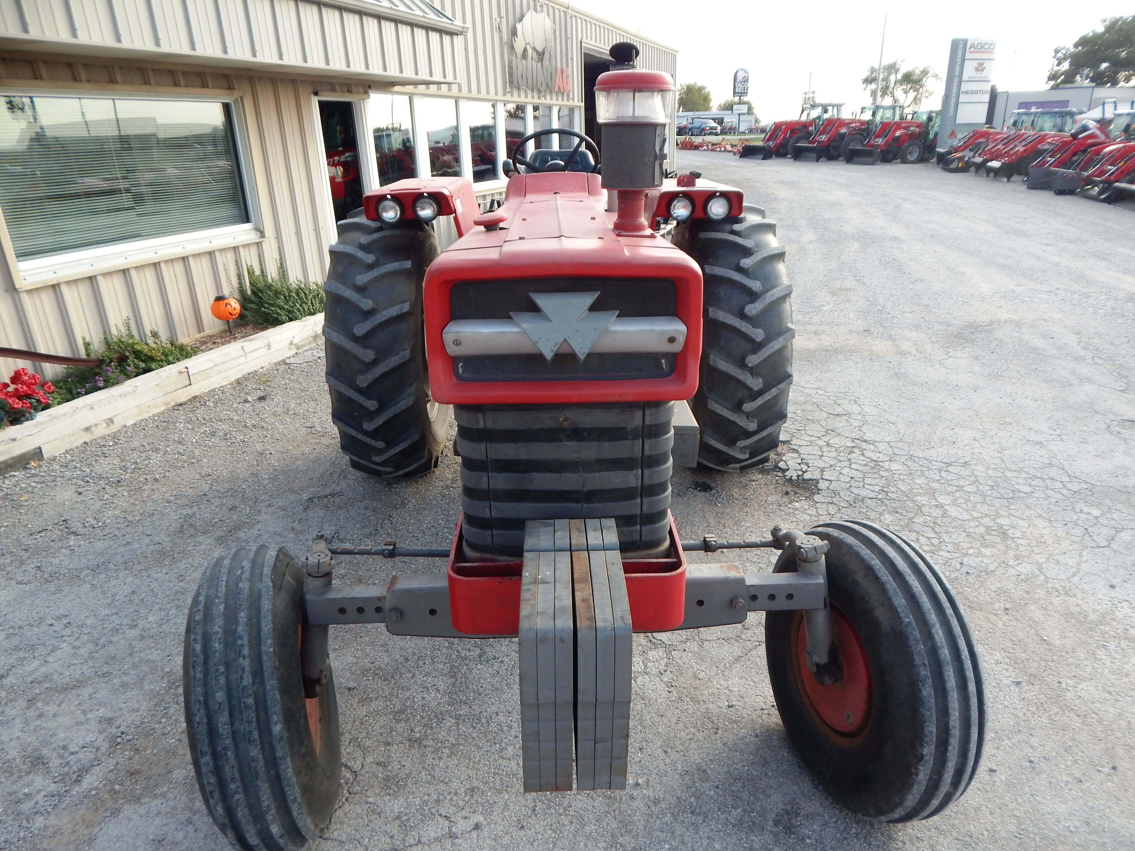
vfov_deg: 61.1
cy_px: 426
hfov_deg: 76.4
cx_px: 568
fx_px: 721
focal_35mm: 22
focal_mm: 4
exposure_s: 1/400
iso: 125
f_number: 3
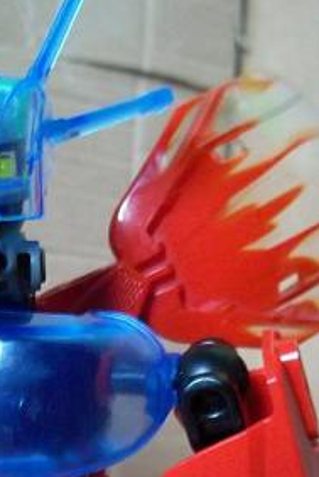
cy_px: 415
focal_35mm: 74
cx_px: -34
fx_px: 982
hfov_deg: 17.8
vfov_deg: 26.6
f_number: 3.1
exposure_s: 1/8
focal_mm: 6.5
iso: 311
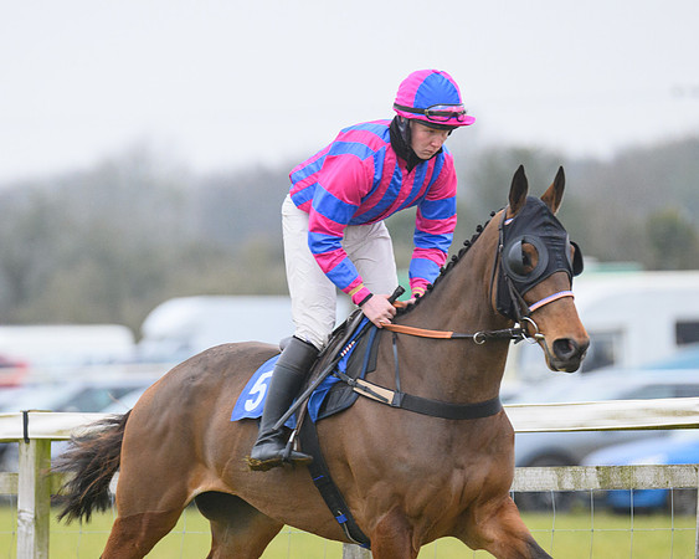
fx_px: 8343
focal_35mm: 403
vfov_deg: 3.8
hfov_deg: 4.8
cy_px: 299
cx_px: 299
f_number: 5
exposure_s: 1/1250
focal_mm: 250
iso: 1250
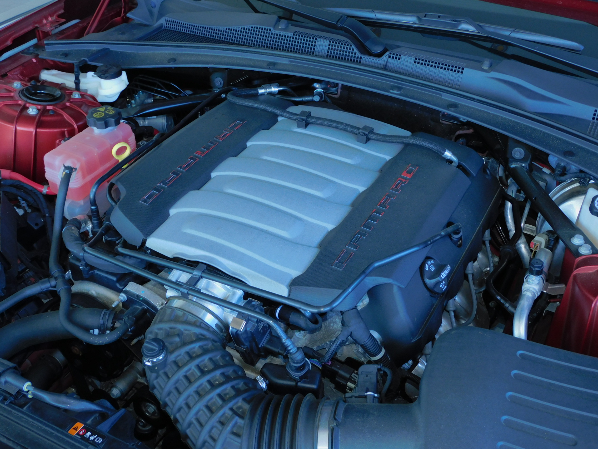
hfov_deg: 46.8
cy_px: 224
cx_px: 299
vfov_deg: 36.0
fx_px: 691
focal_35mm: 40
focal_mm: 7.2
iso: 125
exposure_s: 1/30
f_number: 3.8
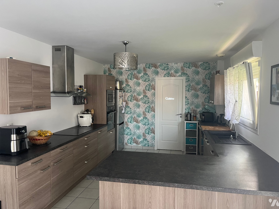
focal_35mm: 26
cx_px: 140
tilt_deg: -3.2
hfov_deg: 67.3
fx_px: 210
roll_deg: +0.4
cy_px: 104
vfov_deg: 53.1
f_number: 1.6
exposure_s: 1/60
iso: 160
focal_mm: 5.1
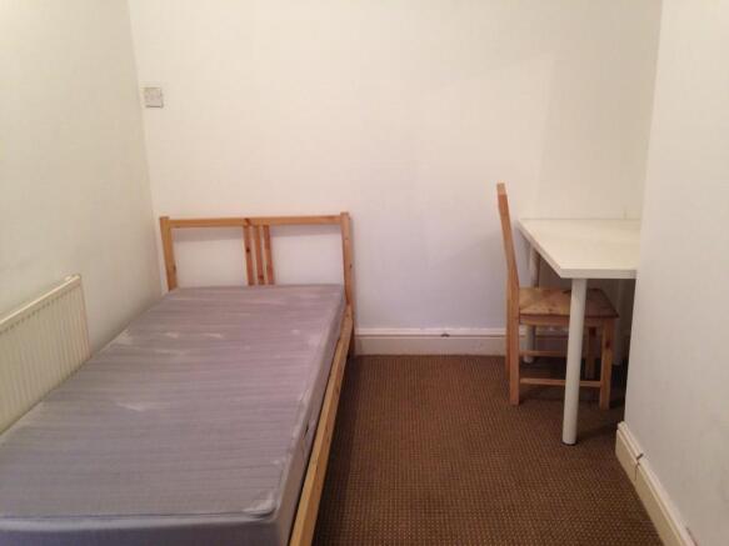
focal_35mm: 33
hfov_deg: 55.4
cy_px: 273
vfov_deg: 42.9
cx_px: 364
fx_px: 695
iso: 125
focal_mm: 4.12
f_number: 2.4
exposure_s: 1/20
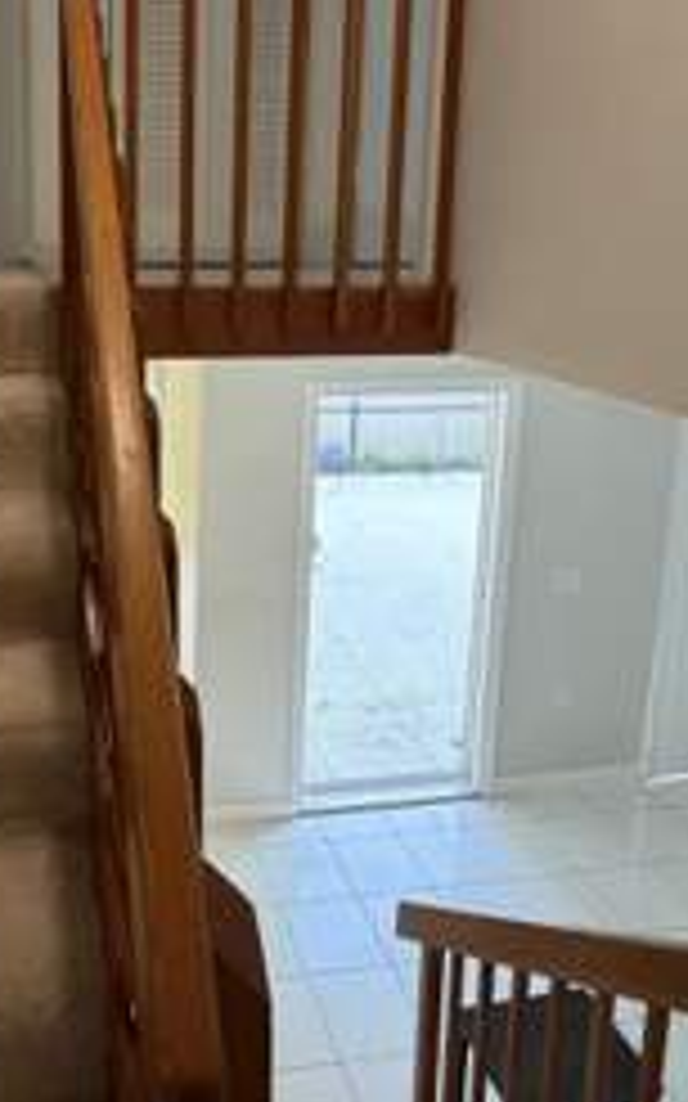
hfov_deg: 41.5
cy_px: 362
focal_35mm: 29
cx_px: 148
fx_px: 871
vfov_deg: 62.9
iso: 320
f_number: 2.2
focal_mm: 2.22
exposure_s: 1/60
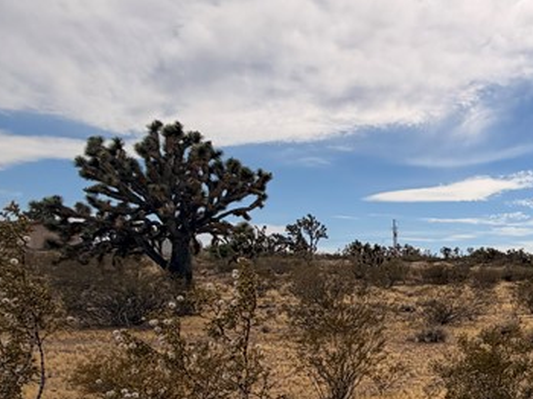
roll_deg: -3.2
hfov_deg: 35.5
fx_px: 631
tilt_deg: -1.7
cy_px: 305
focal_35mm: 41
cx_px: 647
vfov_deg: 34.3
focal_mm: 2.22
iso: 20
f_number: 2.2
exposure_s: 1/1901
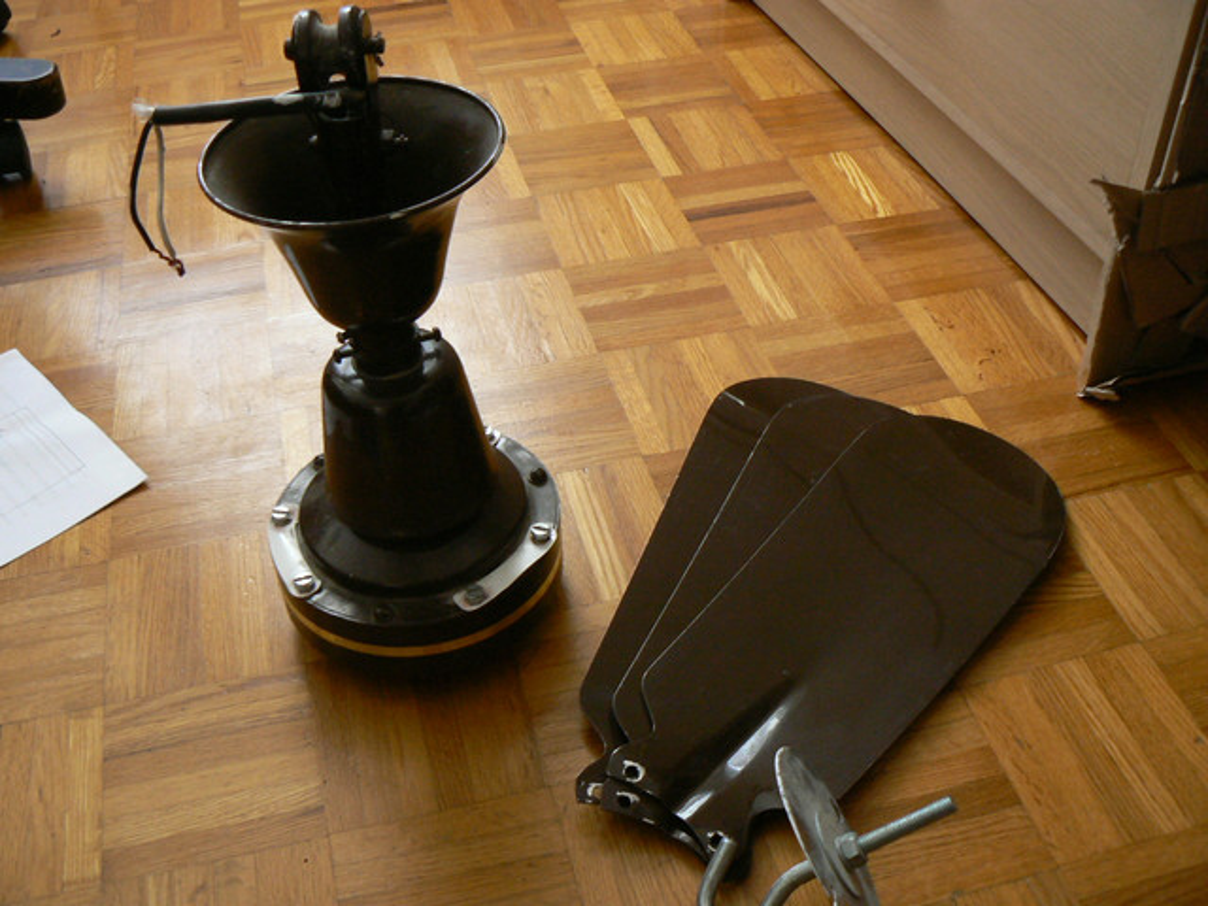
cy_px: 453
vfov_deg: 39.7
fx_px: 1256
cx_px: 604
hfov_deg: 51.4
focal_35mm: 36
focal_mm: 6
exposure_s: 1/8
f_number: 2.8
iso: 200
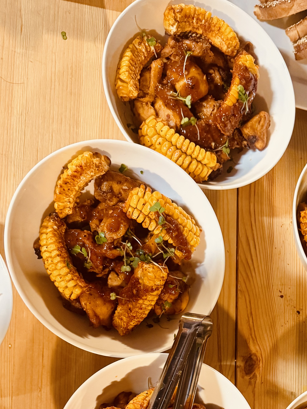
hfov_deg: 26.5
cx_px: 284
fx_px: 627
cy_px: 411
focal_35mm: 53
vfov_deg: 33.1
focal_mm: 6.76
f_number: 1.78
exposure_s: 1/50
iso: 640
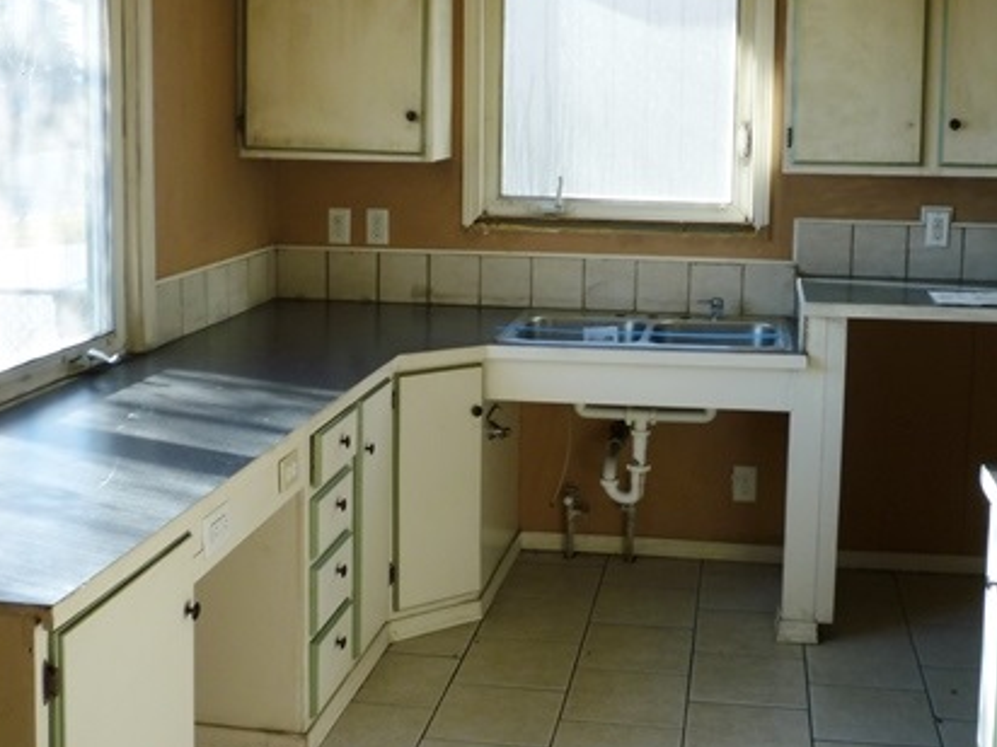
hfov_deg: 41.9
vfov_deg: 31.9
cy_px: 239
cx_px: 581
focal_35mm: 45
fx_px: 1296
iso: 80
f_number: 3.3
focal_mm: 5.2
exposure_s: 1/40
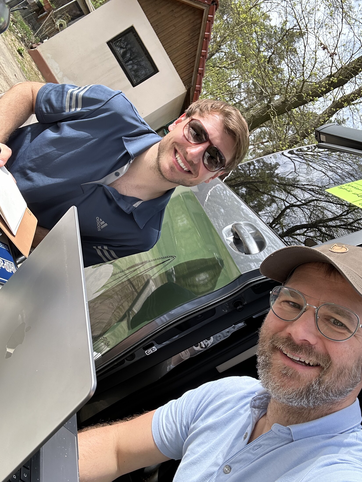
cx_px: 181
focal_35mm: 30
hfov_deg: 46.8
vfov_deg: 60.0
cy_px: 241
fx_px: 418
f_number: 1.9
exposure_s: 1/304
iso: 25
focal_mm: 2.69
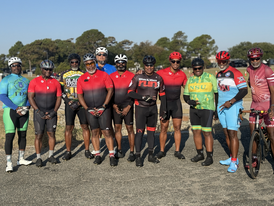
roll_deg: +2.3
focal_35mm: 48
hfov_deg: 39.7
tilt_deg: -5.2
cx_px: 137
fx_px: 380
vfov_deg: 30.3
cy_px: 103
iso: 80
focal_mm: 6.76
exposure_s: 1/4098
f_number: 1.78
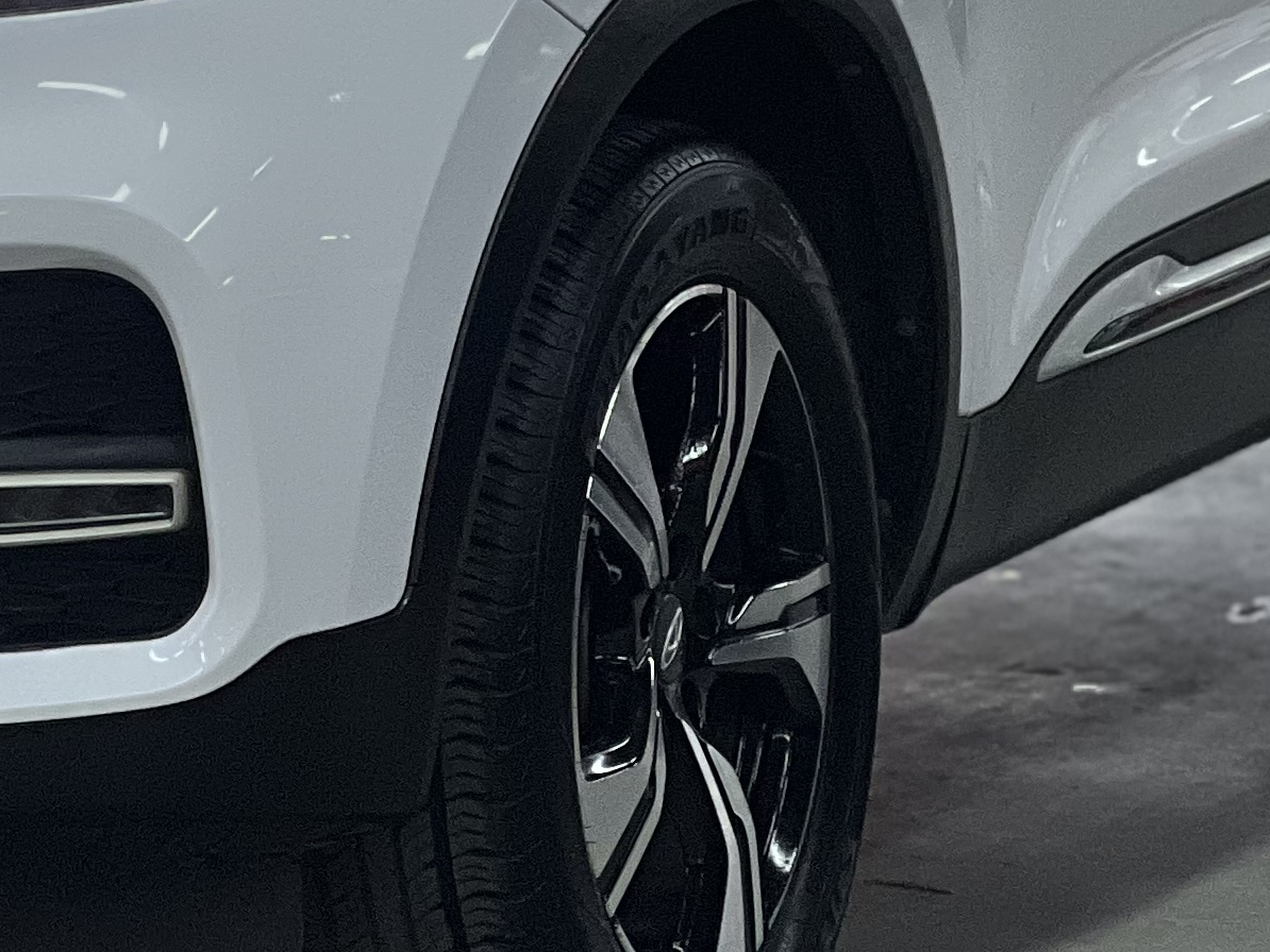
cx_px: -16
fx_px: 9541
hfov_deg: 7.6
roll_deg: +1.2
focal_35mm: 260
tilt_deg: -3.7
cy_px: -270
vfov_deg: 5.7
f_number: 2.8
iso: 200
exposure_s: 1/100
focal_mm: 9
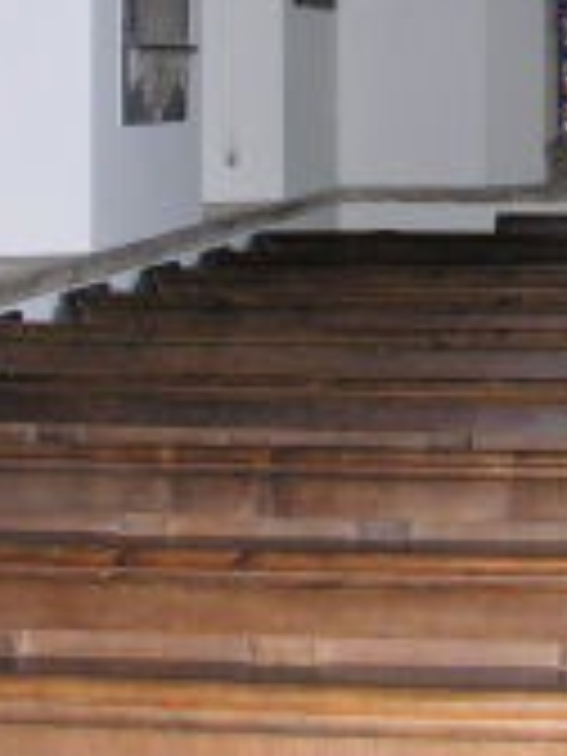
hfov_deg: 15.0
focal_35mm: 96
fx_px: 2097
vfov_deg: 20.1
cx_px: 650
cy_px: 117
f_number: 2.8
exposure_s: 1/60.1
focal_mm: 8.9
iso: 166
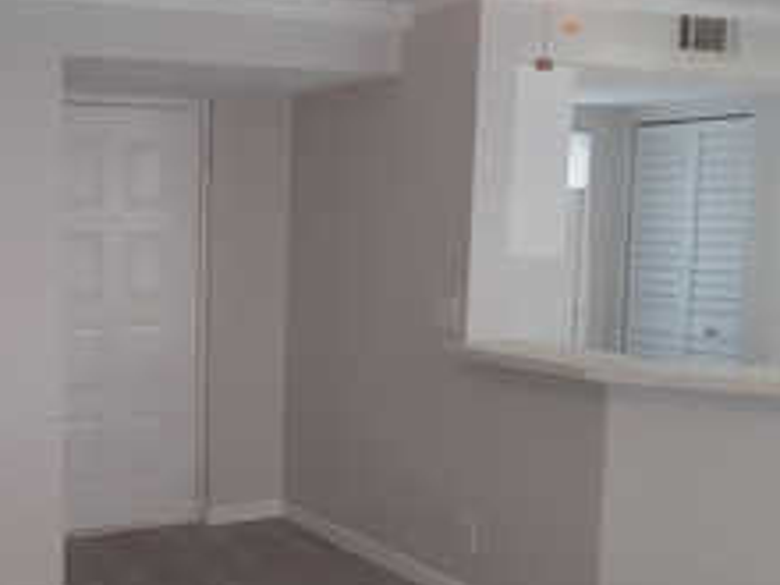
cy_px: 347
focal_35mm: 49
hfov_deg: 37.2
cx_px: 131
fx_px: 1104
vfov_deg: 29.6
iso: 100
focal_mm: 3.6
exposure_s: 1/60
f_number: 1.9
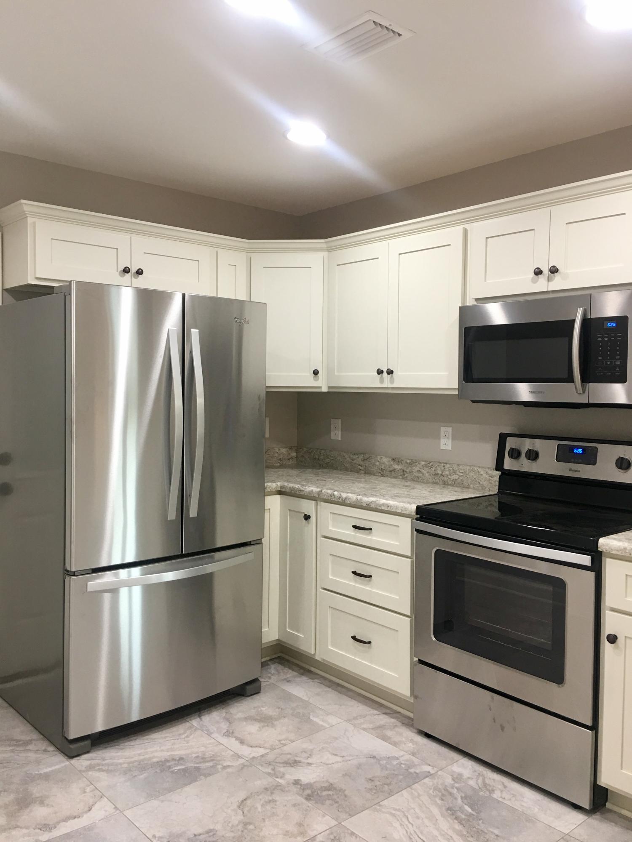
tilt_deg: -2.3
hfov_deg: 48.2
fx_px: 706
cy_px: 421
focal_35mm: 29
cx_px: 316
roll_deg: -0.5
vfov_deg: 61.7
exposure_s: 1/15
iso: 32
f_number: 2.2
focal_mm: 4.15
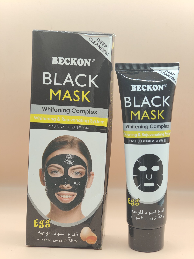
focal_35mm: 70
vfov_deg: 27.8
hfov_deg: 21.0
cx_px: 97
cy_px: 130
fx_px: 523
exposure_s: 1/50
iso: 117
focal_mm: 13.3
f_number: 2.55
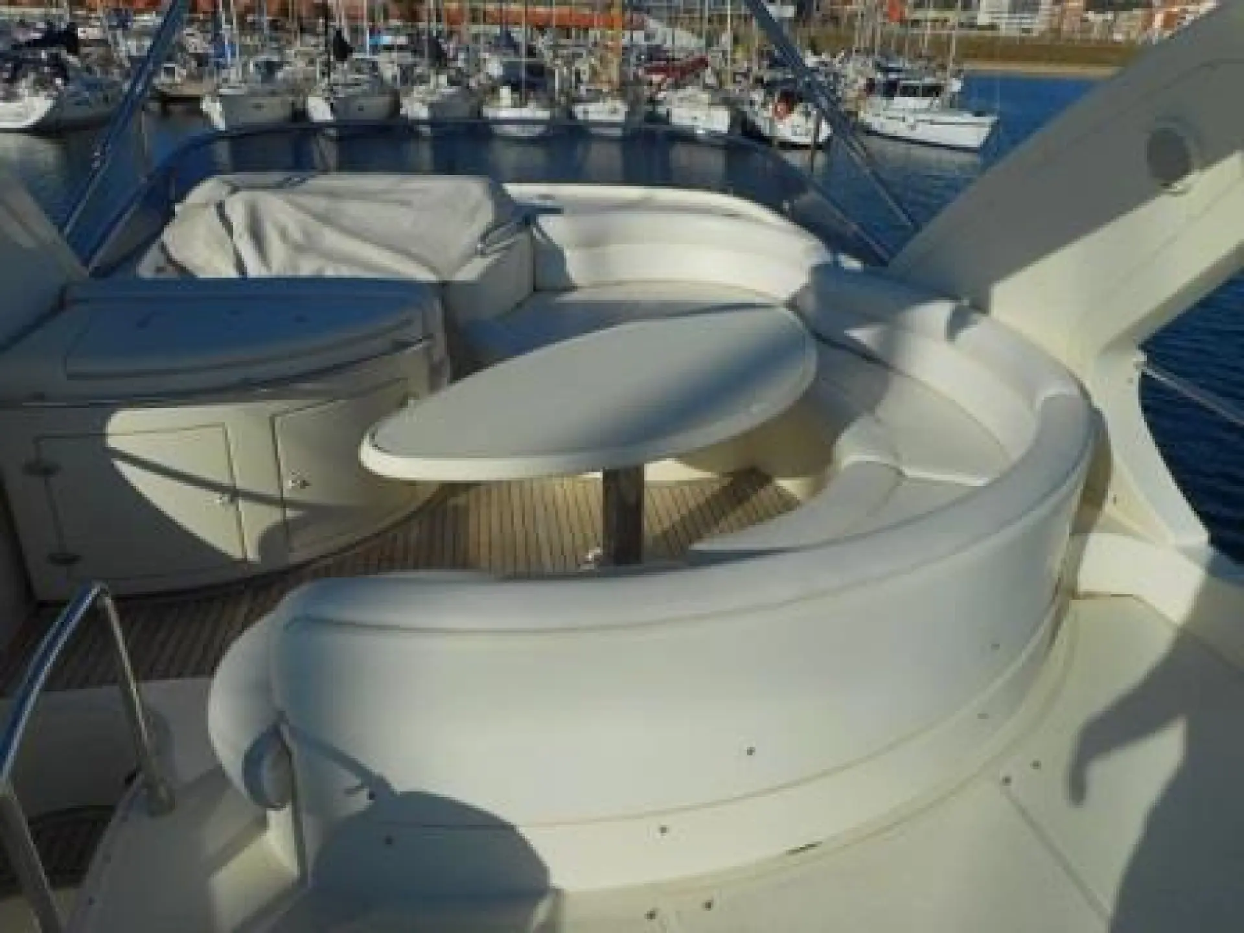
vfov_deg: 54.9
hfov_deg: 69.4
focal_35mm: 25
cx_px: 622
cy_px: 466
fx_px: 898
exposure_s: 1/400
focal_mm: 4.5
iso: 80
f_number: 10.5
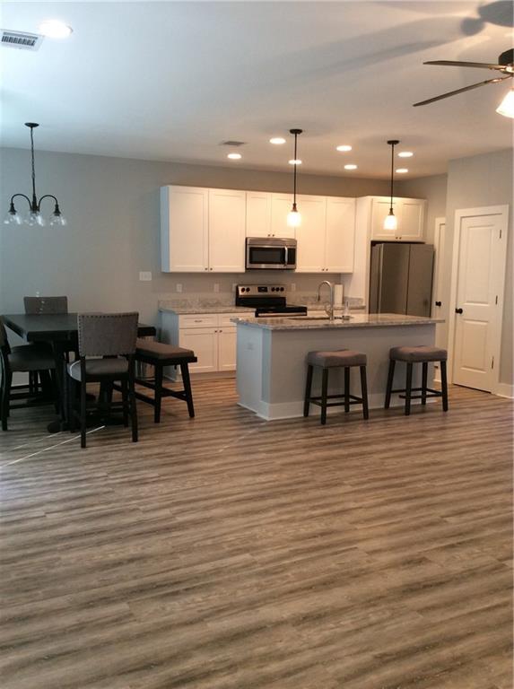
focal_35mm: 32
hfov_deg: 44.0
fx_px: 636
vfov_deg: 56.9
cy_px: 344
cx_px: 257
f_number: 2.4
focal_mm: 3.3
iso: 64
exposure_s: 1/24
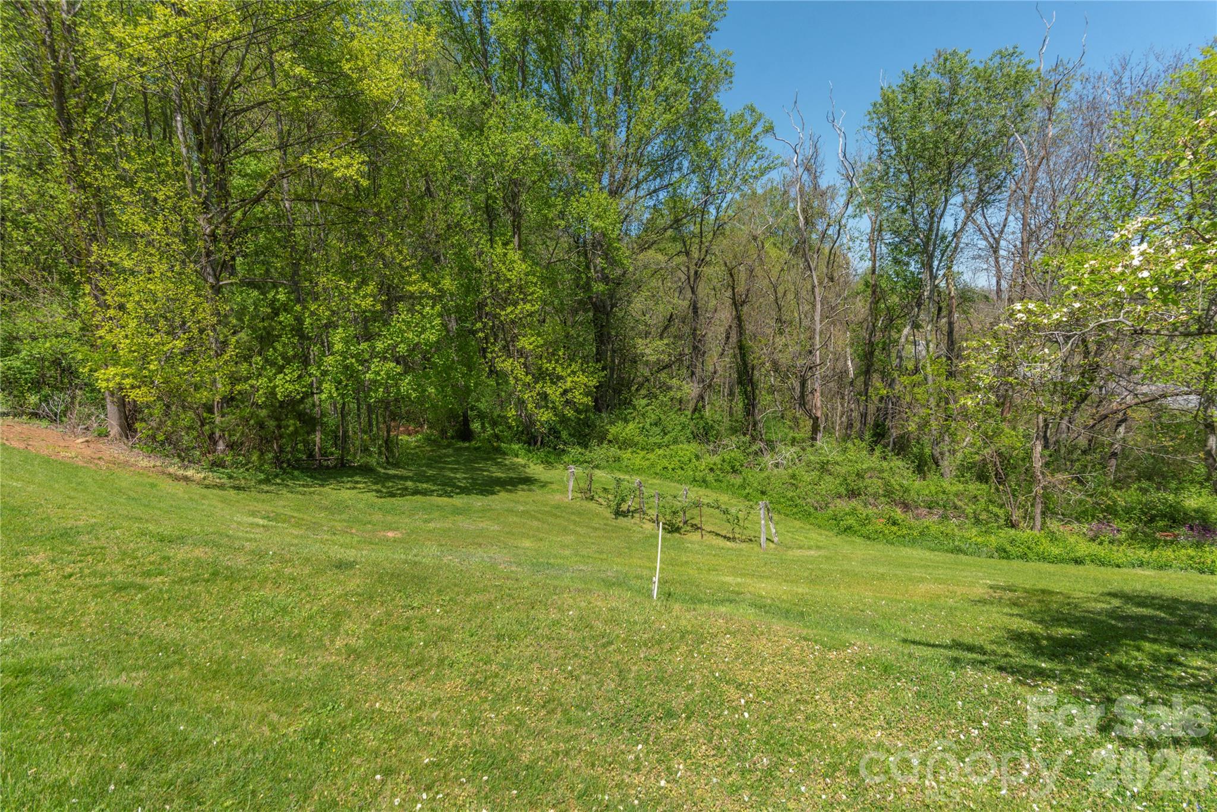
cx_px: 608
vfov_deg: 70.5
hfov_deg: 93.3
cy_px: 406
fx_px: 575
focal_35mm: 17
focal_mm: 17
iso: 320
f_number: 7.1
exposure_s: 1/640
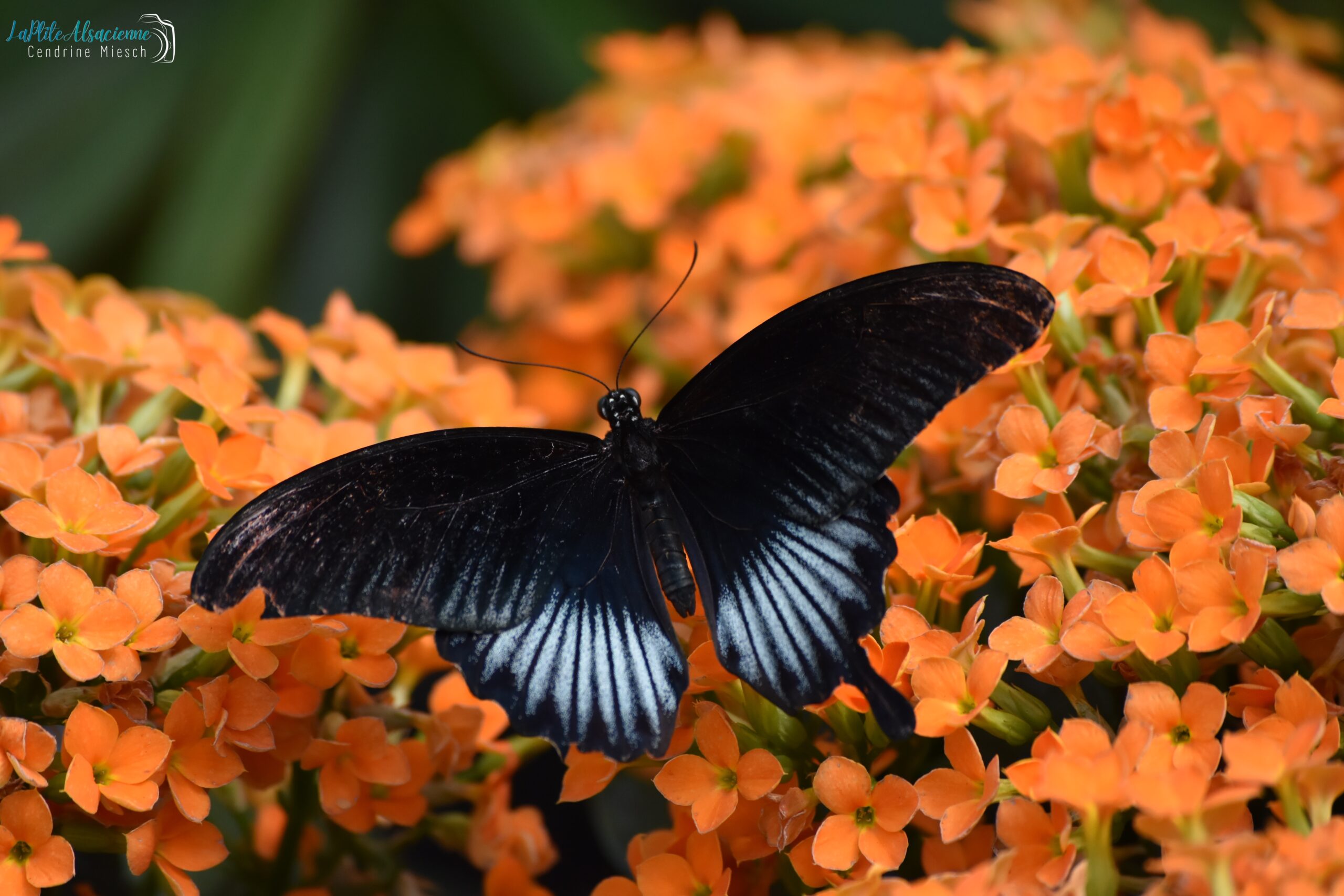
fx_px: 7840
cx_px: 672
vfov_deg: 6.5
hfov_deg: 9.8
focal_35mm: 210
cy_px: 448
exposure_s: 1/500
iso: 800
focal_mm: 140
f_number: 5
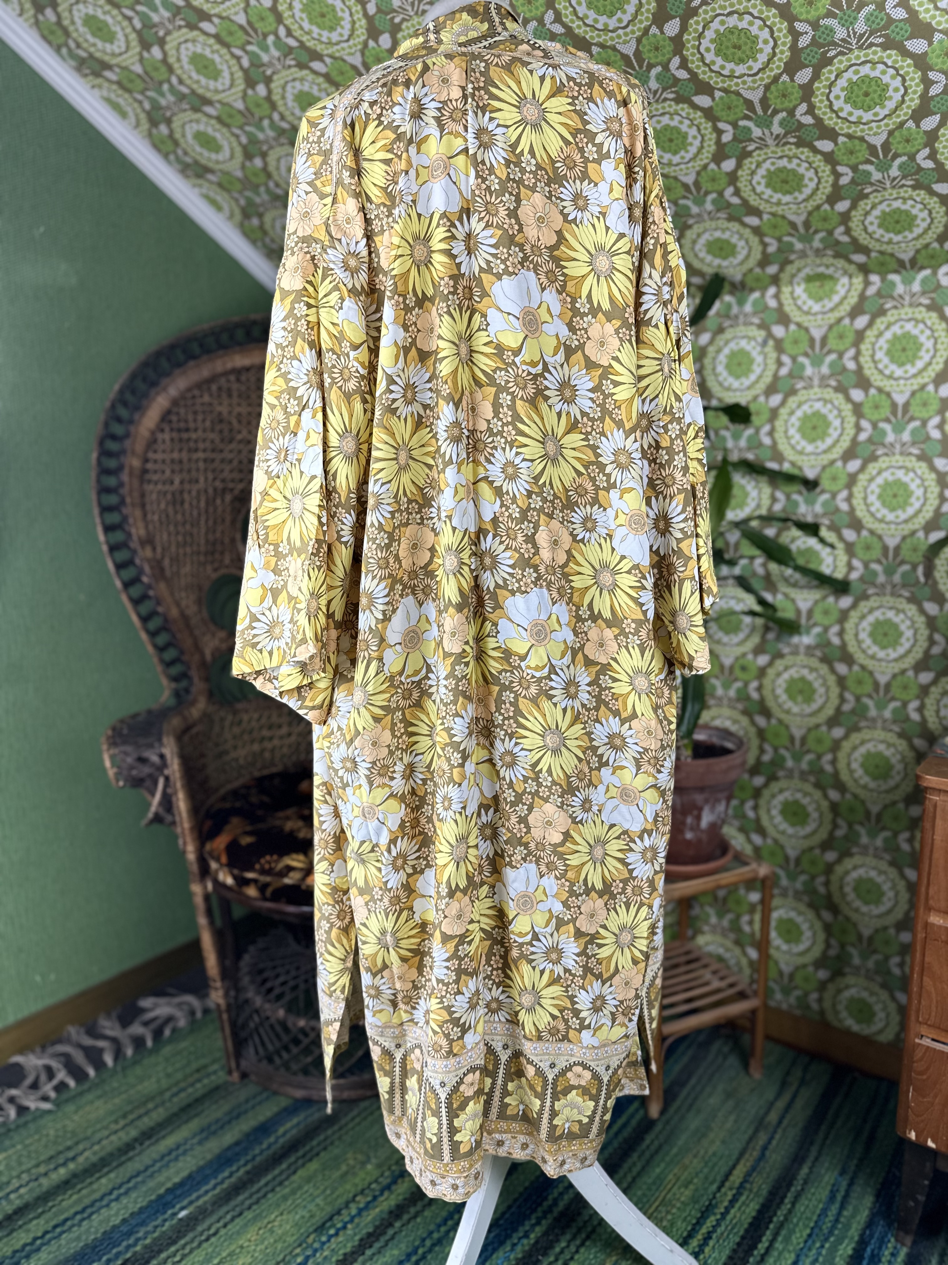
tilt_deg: -9.2
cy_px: 632
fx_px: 876
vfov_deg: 71.6
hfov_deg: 56.8
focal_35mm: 24
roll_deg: +0.0
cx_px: 474
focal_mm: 6.86
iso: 125
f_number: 1.78
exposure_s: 1/100
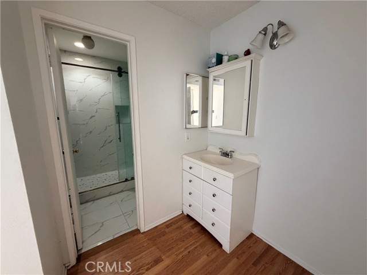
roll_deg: +1.1
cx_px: 184
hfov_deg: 102.1
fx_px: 148
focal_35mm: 14
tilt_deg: -12.2
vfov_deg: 85.7
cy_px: 138
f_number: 2.2
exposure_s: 1/60
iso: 400
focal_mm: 2.22
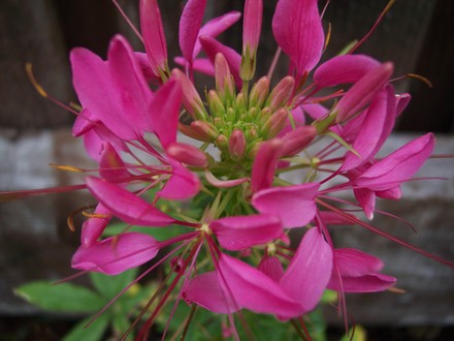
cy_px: 170
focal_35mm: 38
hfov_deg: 49.0
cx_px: 227
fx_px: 498
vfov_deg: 37.7
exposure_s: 1/350
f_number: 2.8
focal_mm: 8
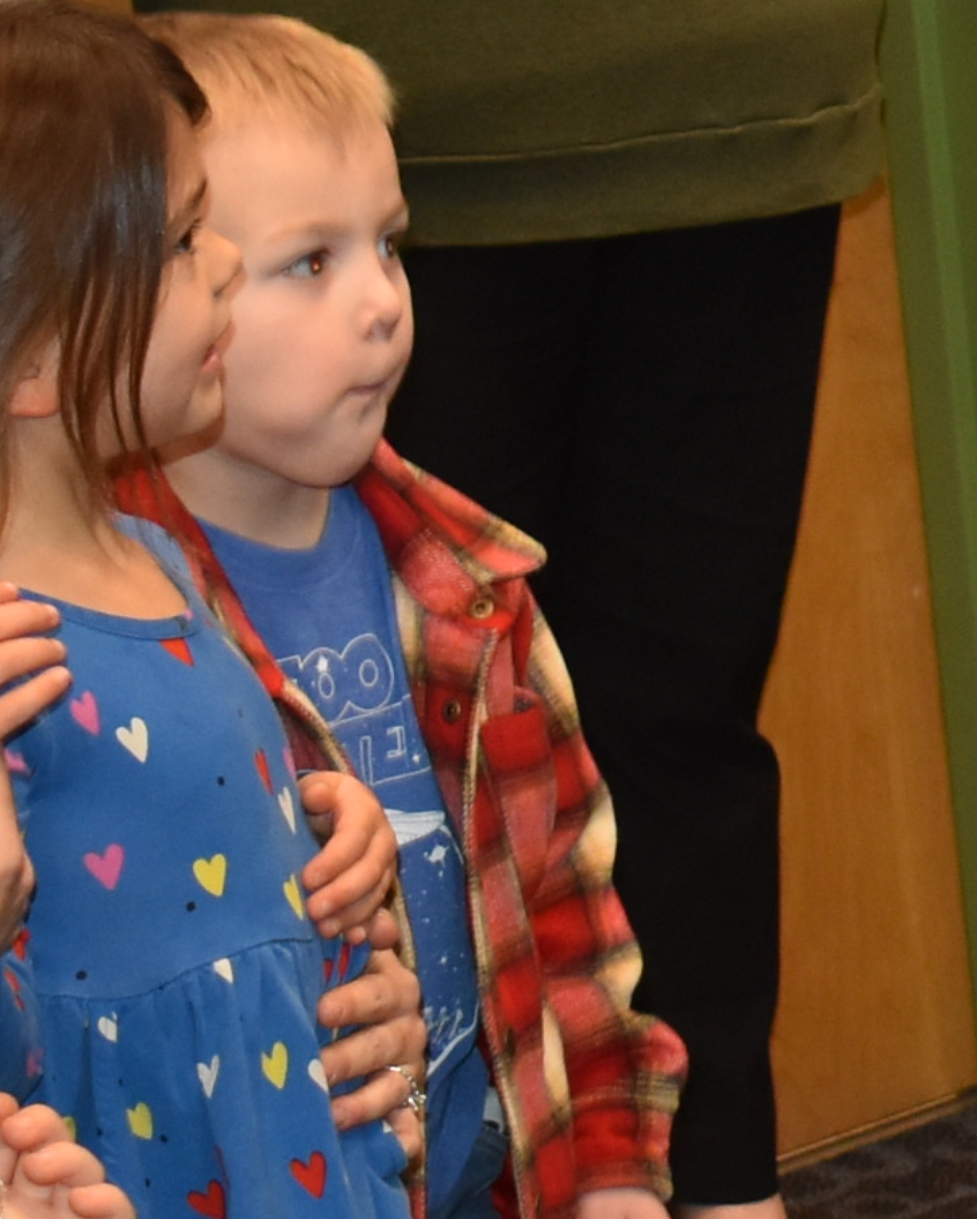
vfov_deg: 10.5
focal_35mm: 182
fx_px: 6574
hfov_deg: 8.1
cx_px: 1931
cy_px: -61
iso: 900
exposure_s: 1/125
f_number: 4
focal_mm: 26
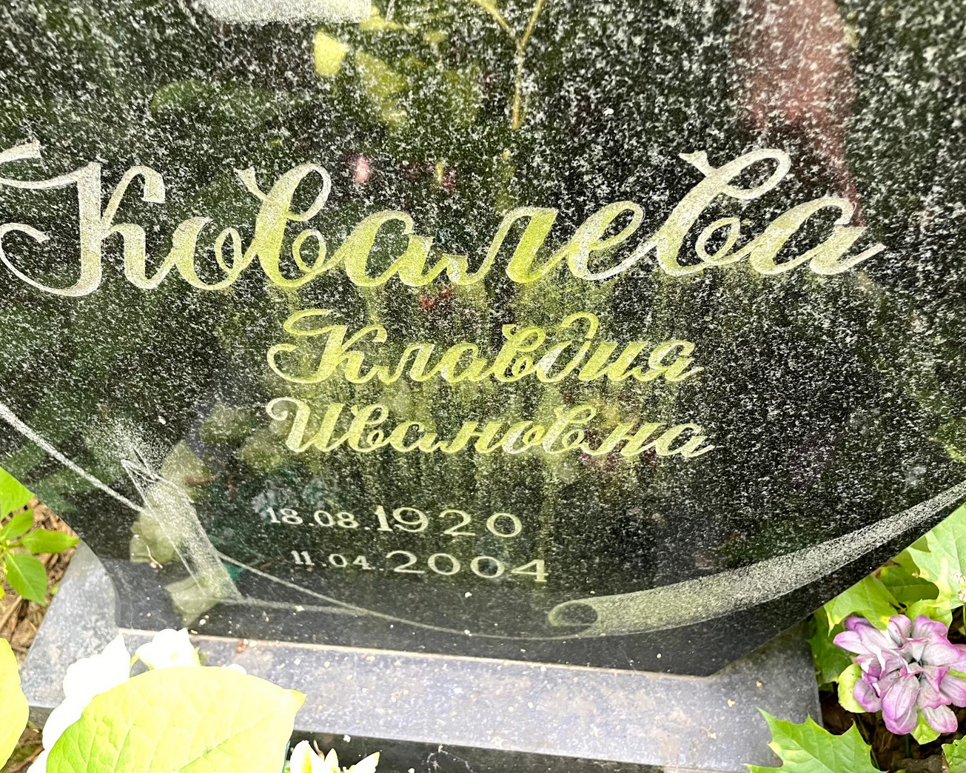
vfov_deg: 51.5
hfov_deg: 62.2
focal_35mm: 28
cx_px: 473
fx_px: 801
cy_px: 377
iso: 125
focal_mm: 4.2
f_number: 1.6
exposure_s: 1/62
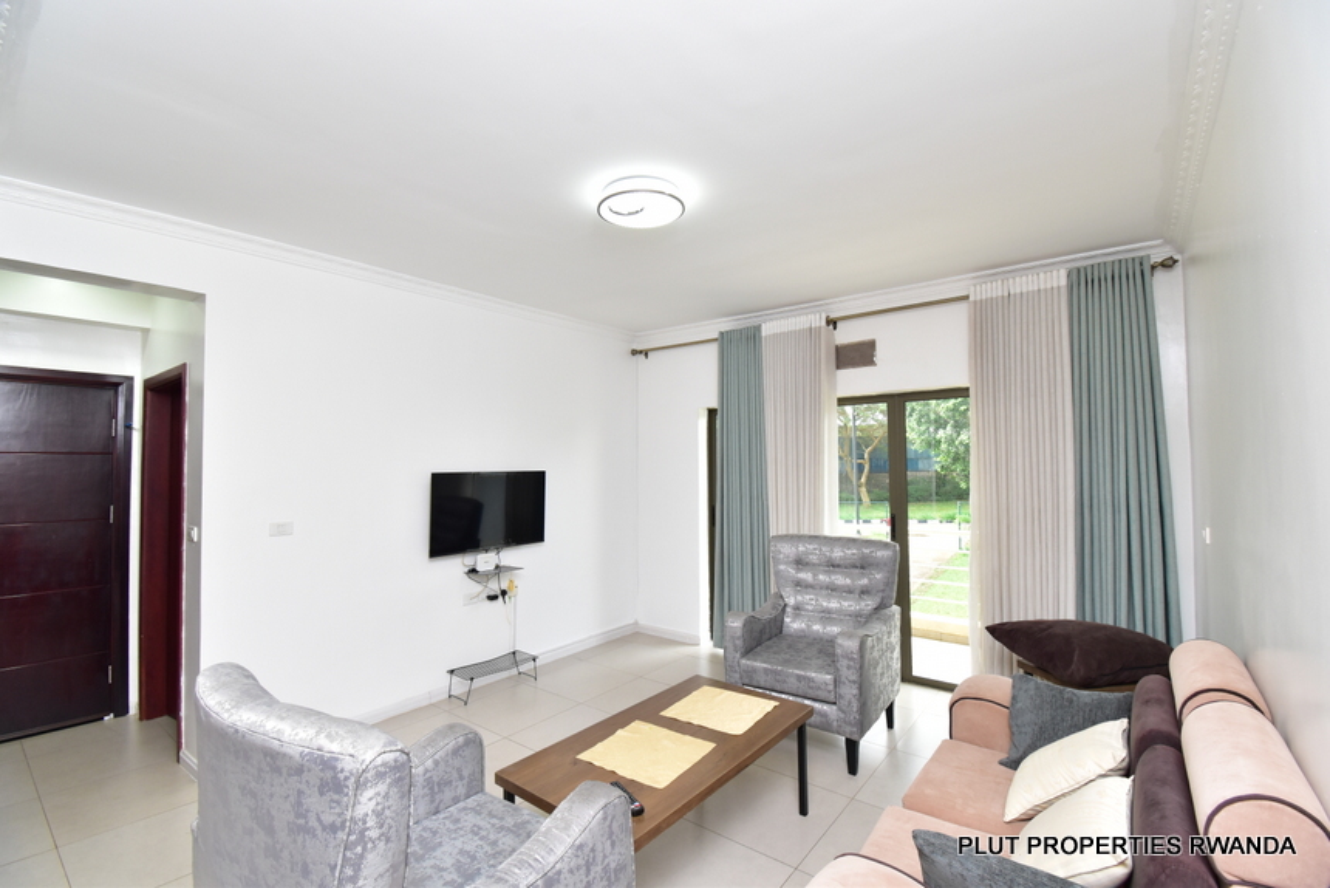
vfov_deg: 77.4
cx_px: 665
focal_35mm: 15
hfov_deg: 100.4
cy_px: 444
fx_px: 554
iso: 800
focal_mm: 10
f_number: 8
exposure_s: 1/50
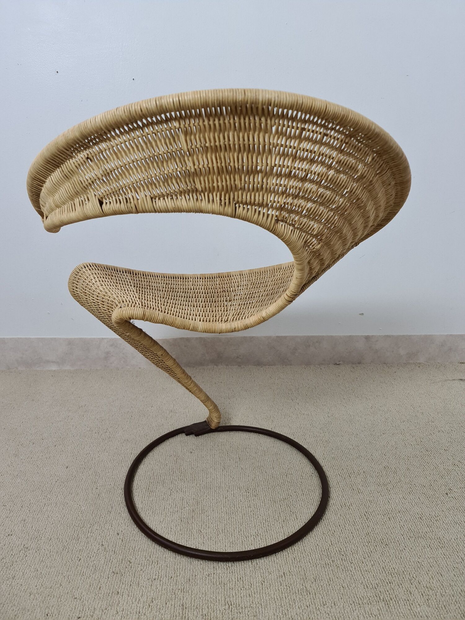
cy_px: 310
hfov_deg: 54.9
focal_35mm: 25
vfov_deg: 69.4
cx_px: 232
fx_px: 448
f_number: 1.8
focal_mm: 7
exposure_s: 1/100
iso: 320
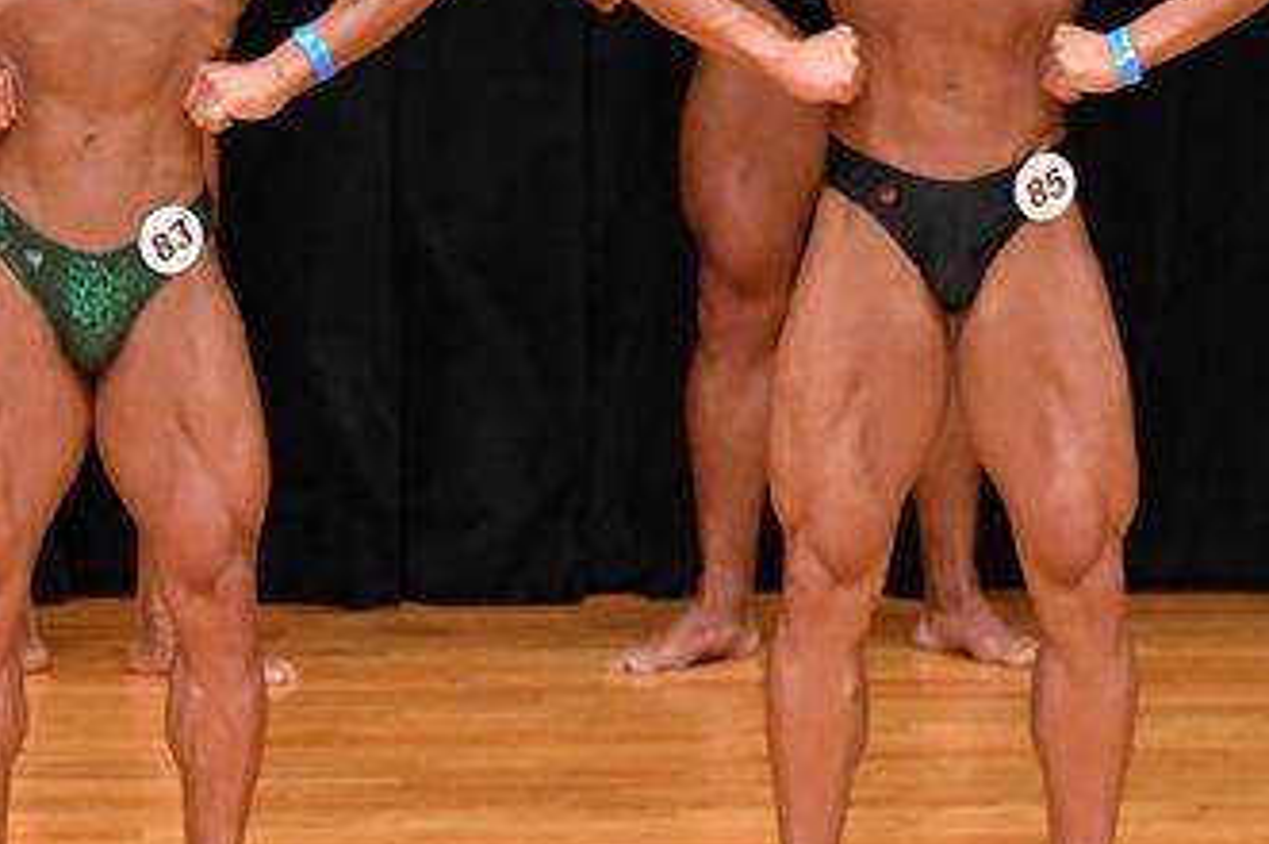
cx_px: 132
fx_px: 21023
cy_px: 199
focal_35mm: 597
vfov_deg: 2.3
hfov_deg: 3.5
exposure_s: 1/400
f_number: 5.6
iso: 4000
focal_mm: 170
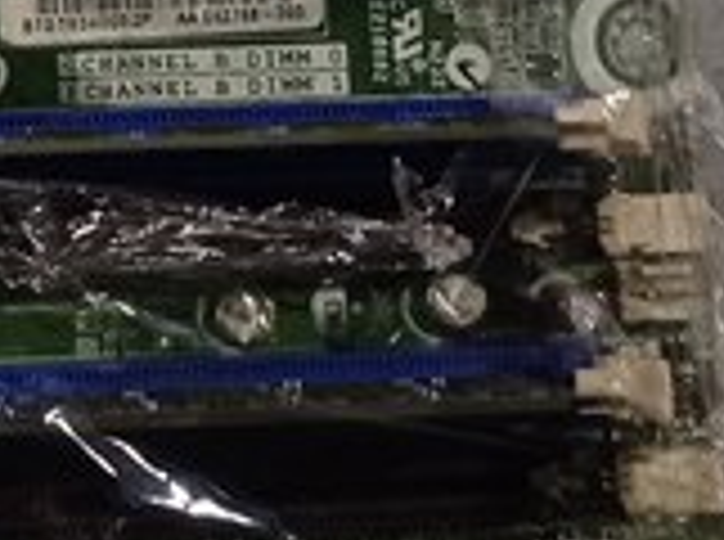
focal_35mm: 178
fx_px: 3715
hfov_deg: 11.0
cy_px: -711
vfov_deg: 7.8
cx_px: -18
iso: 103
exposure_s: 1/142
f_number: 1.79
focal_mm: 4.7
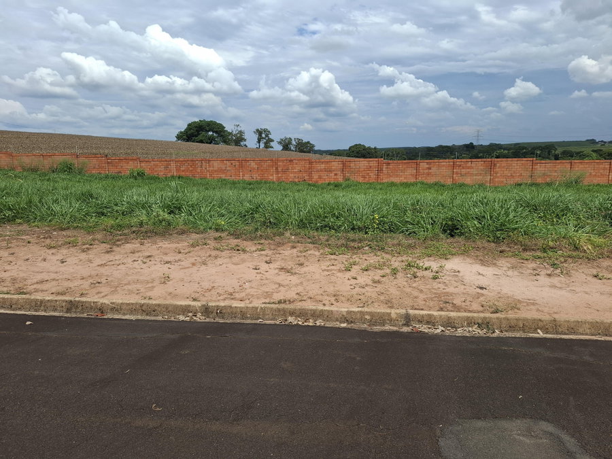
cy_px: 230
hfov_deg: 73.9
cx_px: 306
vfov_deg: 58.9
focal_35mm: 23
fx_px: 407
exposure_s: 1/1969
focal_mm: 5.54
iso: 50
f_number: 1.8
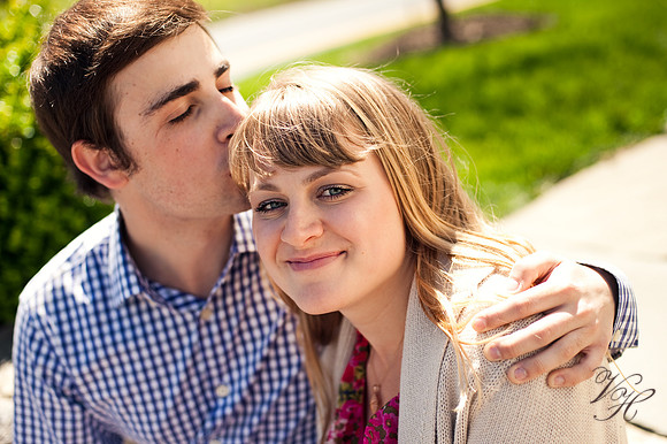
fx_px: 926
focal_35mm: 50
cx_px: 334
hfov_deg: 39.6
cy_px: 222
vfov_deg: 27.0
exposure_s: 1/1600
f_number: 2.5
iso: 200
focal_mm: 50
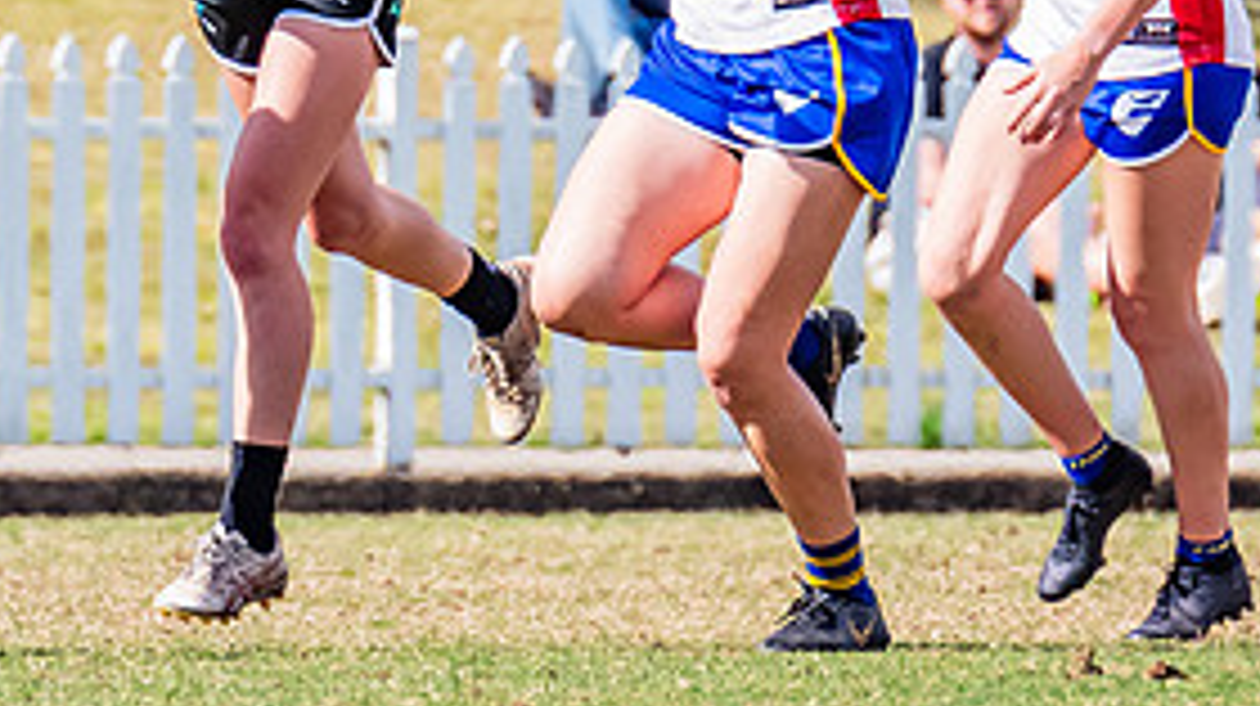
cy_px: 89
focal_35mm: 1748
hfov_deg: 1.2
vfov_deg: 0.7
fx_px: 58356
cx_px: -247
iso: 800
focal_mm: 420
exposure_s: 1/1250
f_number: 10
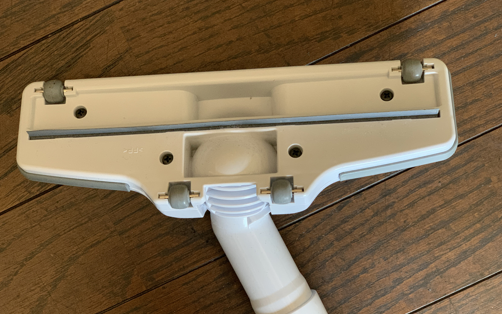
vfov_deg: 23.1
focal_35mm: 56
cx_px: 253
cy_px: 169
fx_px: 766
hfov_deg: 36.3
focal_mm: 6
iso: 400
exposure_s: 1/60
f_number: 2.4
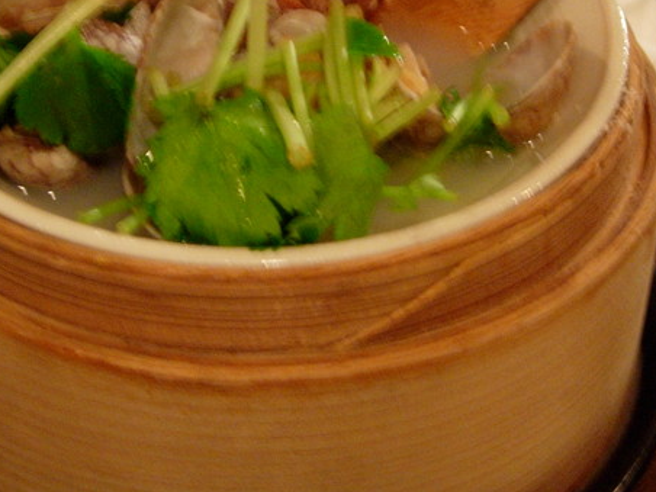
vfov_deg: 17.0
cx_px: 306
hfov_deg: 22.8
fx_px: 1630
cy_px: 65
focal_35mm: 86
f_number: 2.8
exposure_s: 1/11.9
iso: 200
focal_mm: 7.8
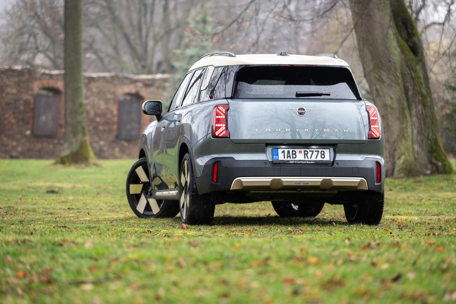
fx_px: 1773
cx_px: 228
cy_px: 152
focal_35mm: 140
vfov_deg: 9.8
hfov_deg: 14.7
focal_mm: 140
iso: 250
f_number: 2.8
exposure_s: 1/80
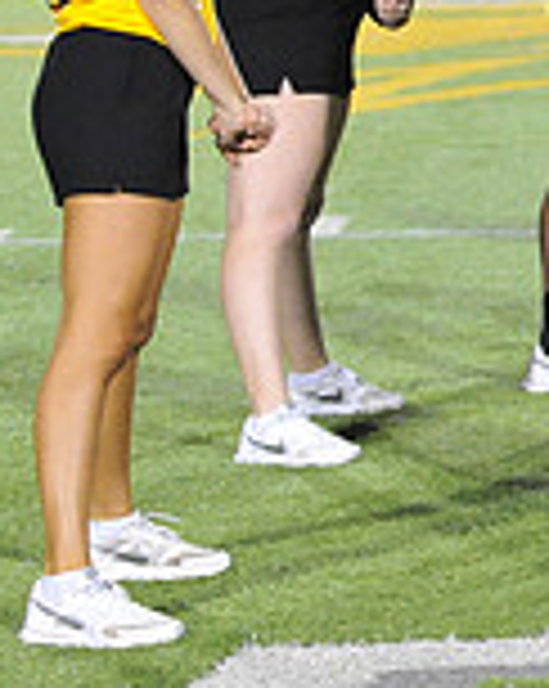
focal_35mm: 328
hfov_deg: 4.6
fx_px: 6675
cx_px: 1170
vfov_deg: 5.9
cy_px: -90
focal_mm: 92
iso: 4000
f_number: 4
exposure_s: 1/160
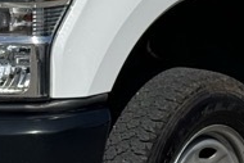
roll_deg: +1.9
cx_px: 186
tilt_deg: -0.7
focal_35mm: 269
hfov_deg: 7.6
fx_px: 1825
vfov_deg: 5.1
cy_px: -107
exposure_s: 1/9009
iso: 64
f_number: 1.78
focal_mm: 6.76
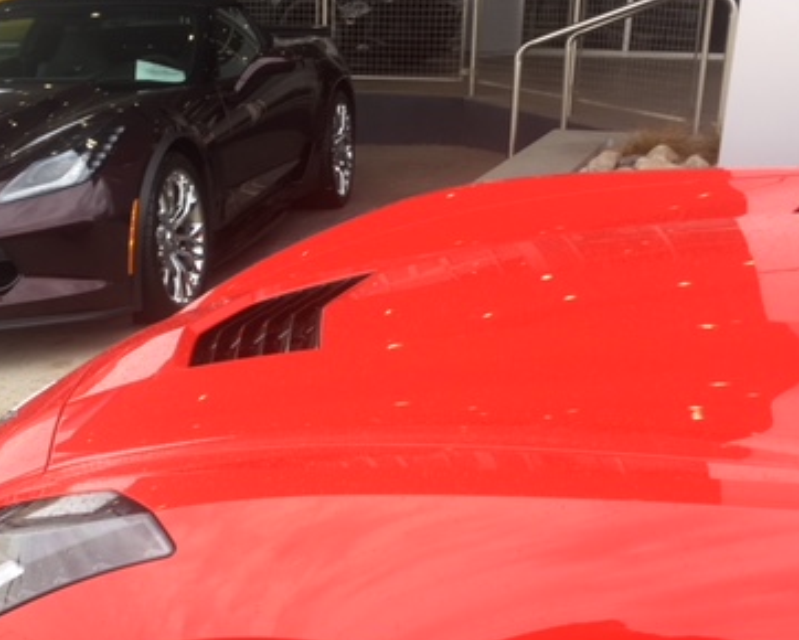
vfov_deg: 29.8
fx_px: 1183
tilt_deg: -21.8
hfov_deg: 37.0
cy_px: 479
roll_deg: +0.6
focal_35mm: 50
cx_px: 285
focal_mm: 4.15
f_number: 2.2
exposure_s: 1/60
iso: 32
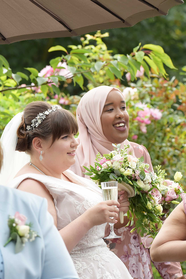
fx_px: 1626
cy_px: 140
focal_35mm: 210
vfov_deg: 9.8
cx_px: 93
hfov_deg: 6.5
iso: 800
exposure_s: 1/160
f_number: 9
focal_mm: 210
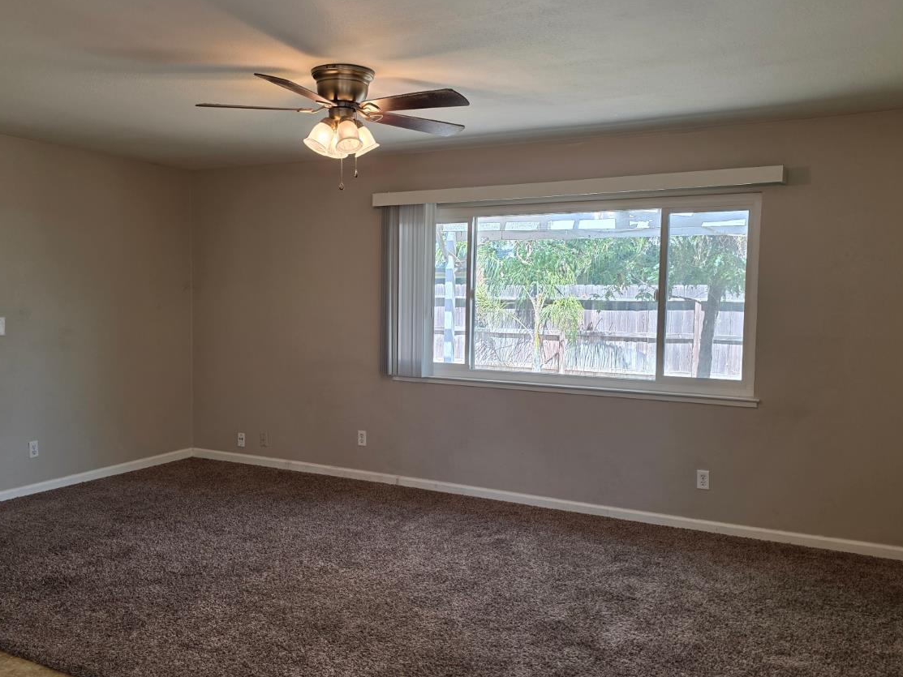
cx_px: 381
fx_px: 809
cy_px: 360
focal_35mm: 31
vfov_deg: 45.4
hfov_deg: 58.1
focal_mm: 6.3
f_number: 1.7
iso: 100
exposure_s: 1/120
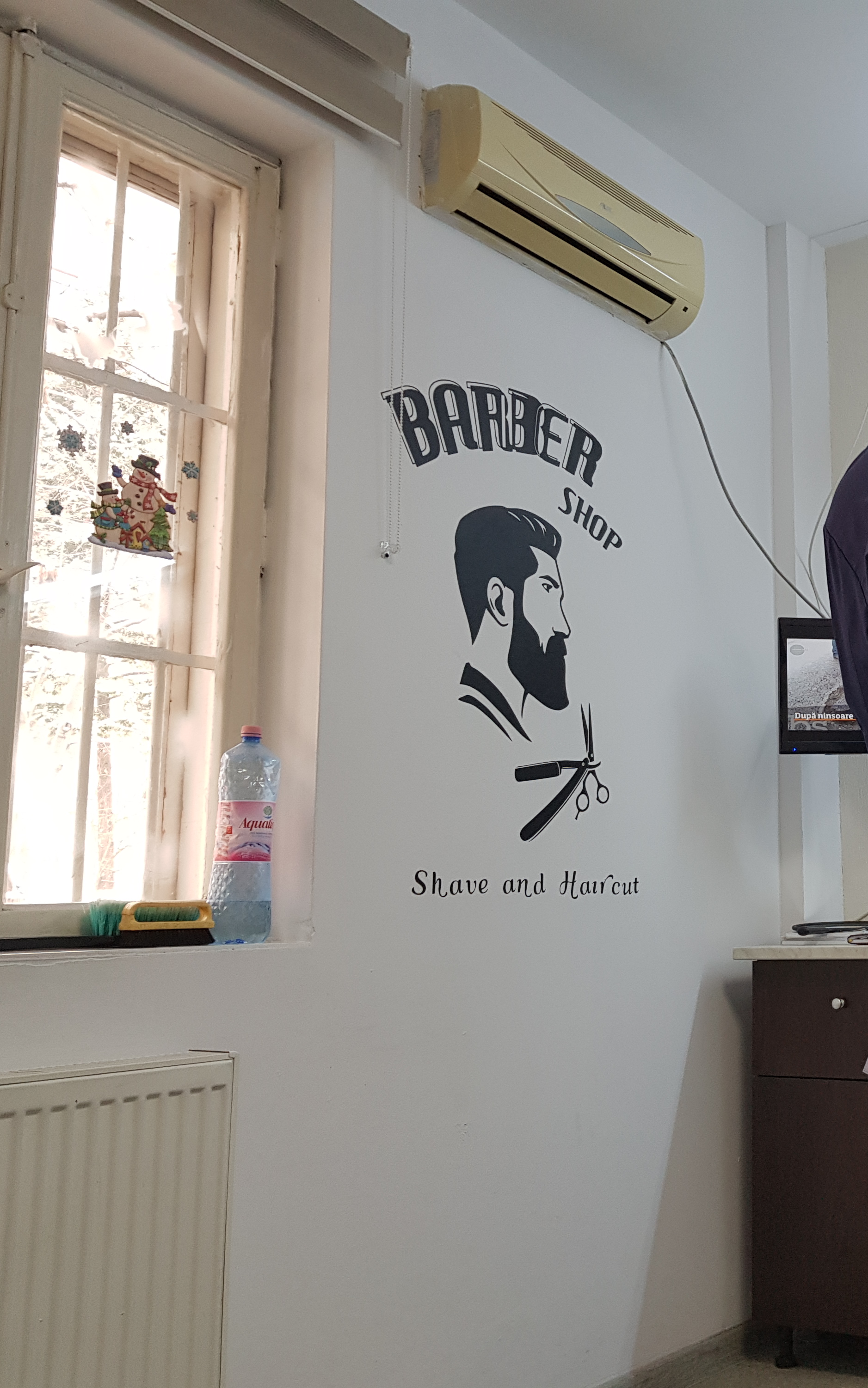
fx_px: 1400
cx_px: 914
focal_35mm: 37
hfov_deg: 31.3
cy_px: 698
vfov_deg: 52.7
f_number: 1.7
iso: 80
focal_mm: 4.2
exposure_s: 1/50
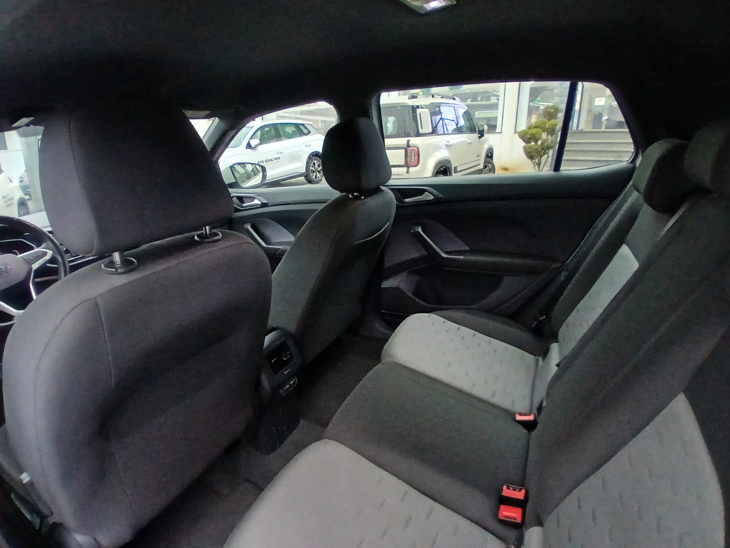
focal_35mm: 17
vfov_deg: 74.7
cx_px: 365
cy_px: 274
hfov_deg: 91.0
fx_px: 359
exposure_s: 1/30
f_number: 2.2
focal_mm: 1.4
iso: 250
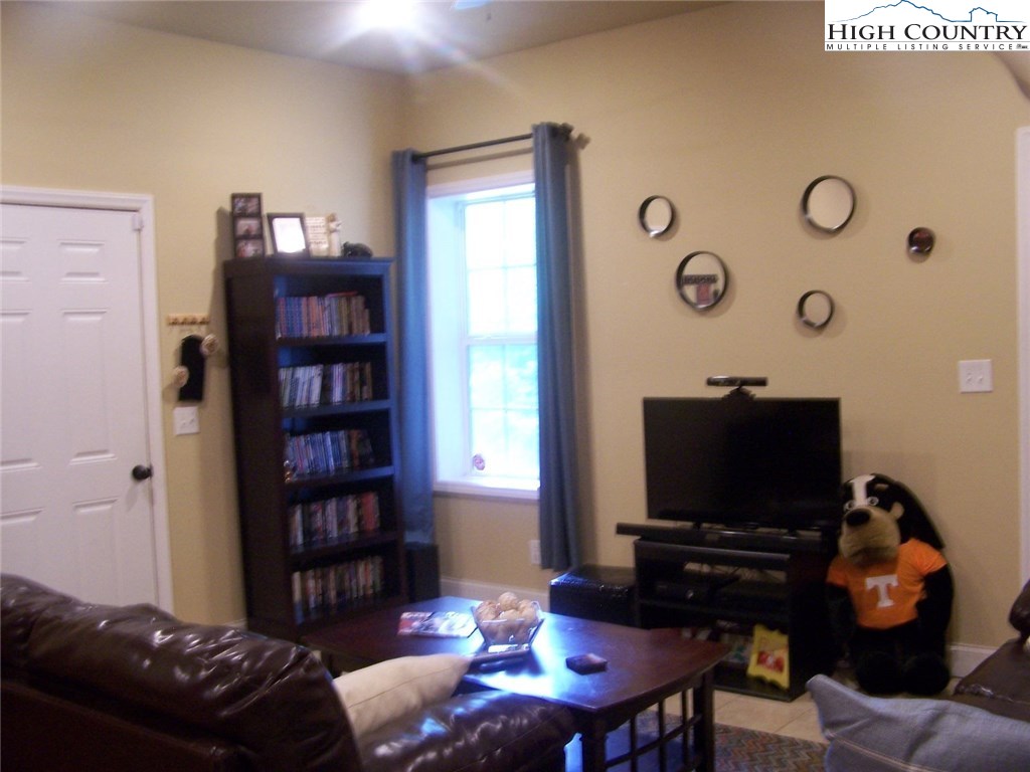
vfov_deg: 37.7
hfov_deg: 49.0
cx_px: 515
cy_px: 386
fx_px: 1131
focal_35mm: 38
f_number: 2.8
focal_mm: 6.3
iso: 140
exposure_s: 1/10
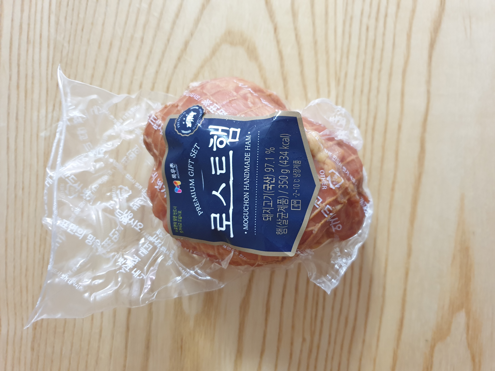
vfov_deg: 53.1
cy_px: 186
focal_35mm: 26
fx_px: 372
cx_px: 248
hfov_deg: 67.3
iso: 320
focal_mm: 4.3
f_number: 1.5
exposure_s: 1/30
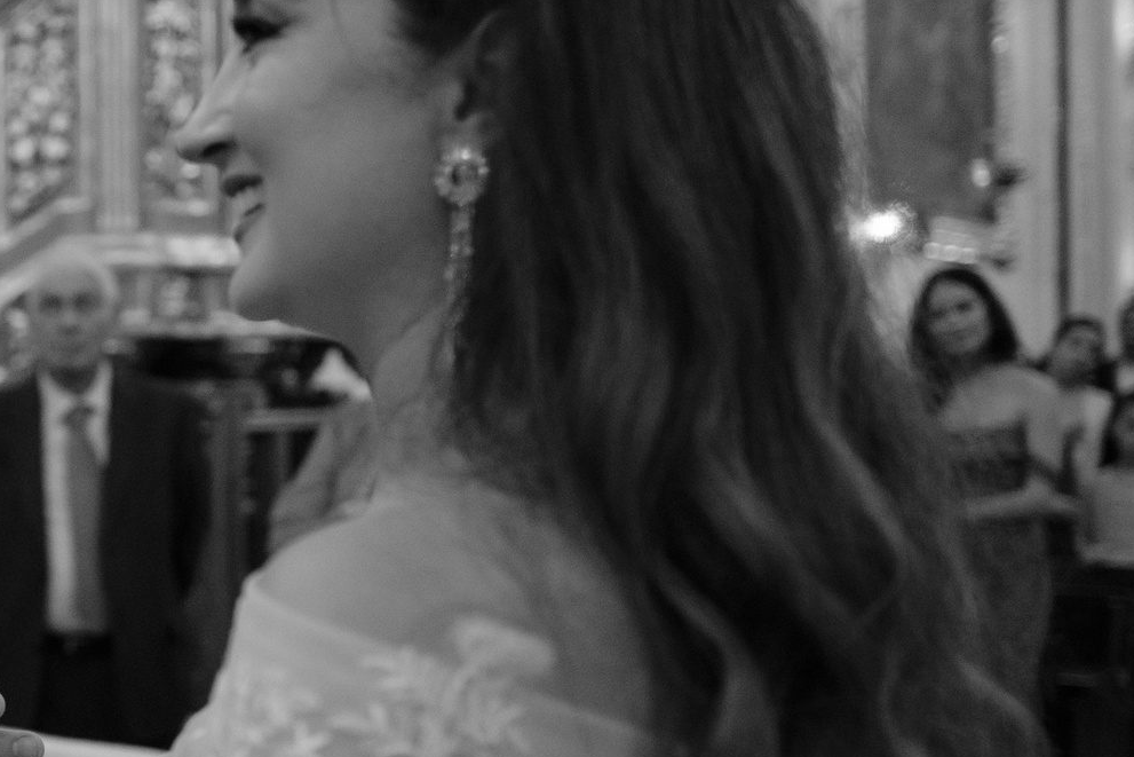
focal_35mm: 62
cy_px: 404
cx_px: -152
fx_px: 1953
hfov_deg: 28.9
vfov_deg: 21.9
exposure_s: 1/250
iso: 800
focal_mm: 16
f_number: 1.4
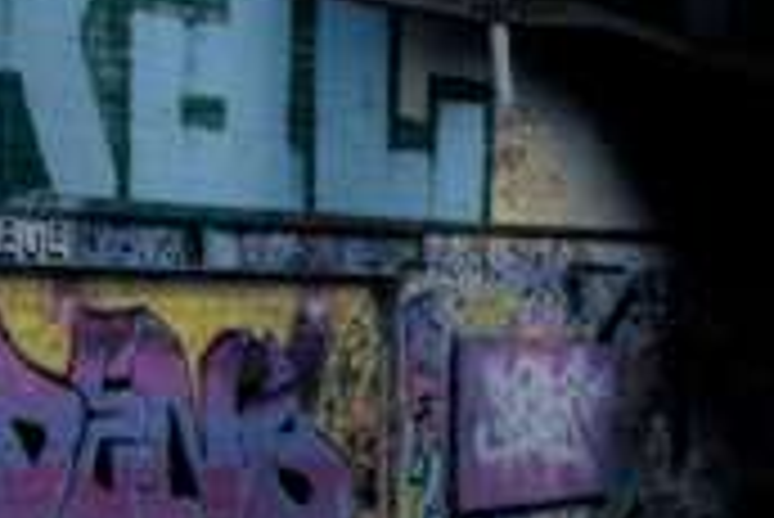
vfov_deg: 10.2
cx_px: 207
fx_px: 2905
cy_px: 232
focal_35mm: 135
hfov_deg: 15.1
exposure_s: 1/500
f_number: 4
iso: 200
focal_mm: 10.6
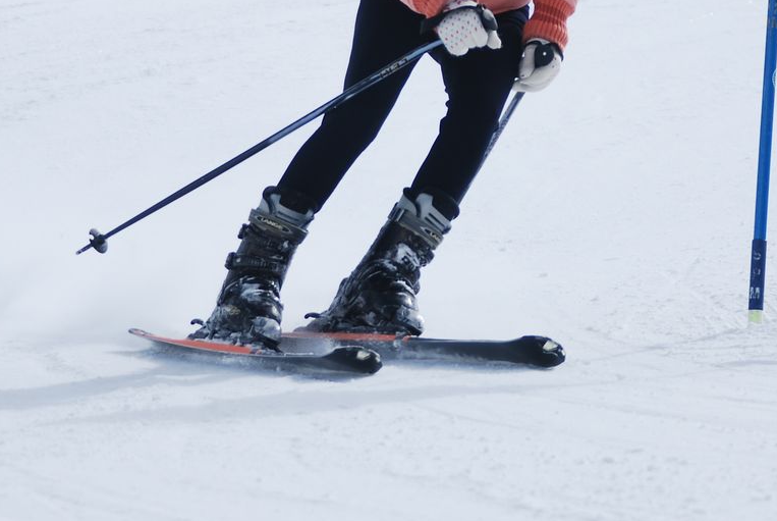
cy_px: 35
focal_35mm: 472
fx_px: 10201
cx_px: 525
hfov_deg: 4.4
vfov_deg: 2.9
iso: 100
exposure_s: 1/1000
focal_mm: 150
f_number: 5
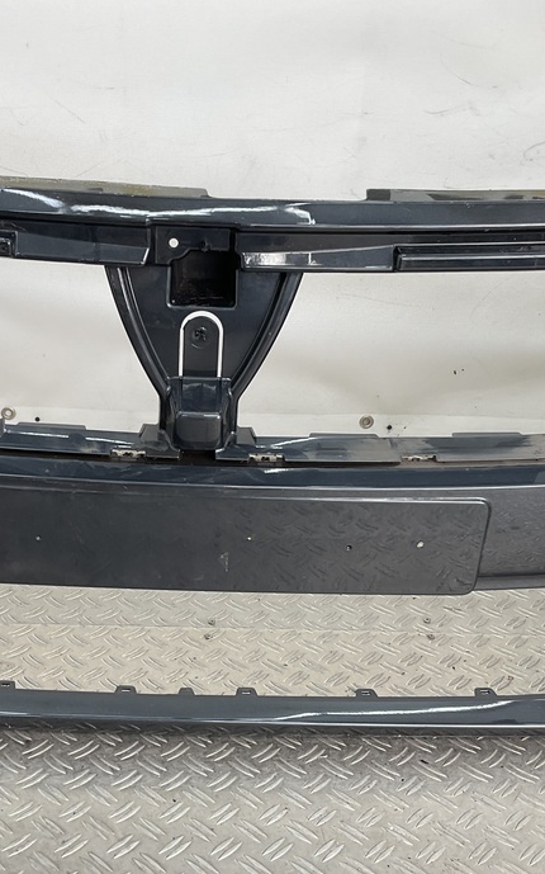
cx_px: 194
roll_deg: -3.4
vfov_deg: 44.3
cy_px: 473
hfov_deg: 28.4
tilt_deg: -22.8
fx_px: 1071
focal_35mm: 45
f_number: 1.8
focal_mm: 3
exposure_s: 1/120
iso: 20
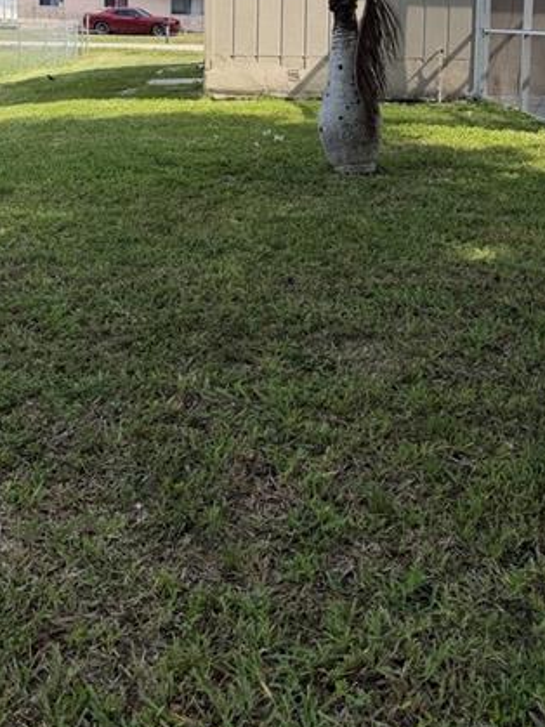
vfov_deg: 40.0
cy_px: 83
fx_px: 924
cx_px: 288
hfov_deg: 32.9
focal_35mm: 44
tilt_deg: -1.2
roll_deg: -3.1
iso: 80
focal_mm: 6.76
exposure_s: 1/3021
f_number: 1.78
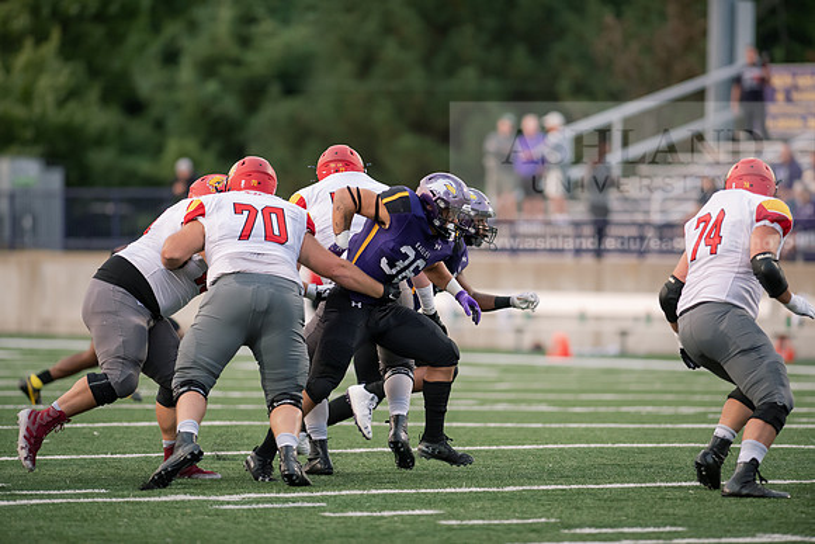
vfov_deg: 4.6
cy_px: 272
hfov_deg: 6.9
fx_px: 6793
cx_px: 408
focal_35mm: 300
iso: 1600
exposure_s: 1/800
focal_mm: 300
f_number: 2.8
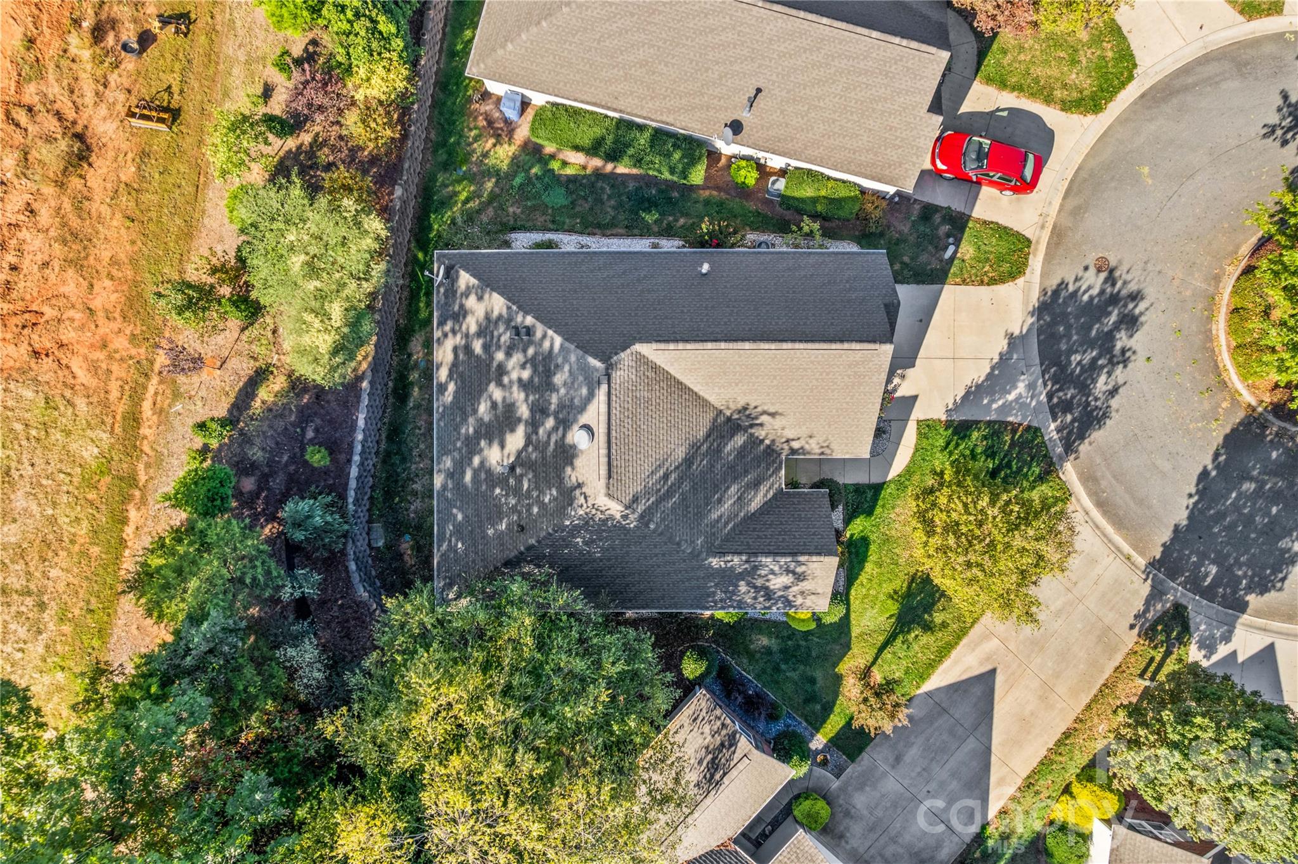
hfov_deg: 78.6
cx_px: 649
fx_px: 793
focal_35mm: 22
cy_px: 432
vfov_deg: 57.2
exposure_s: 1/350
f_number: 2.8
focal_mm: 8.38
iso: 100
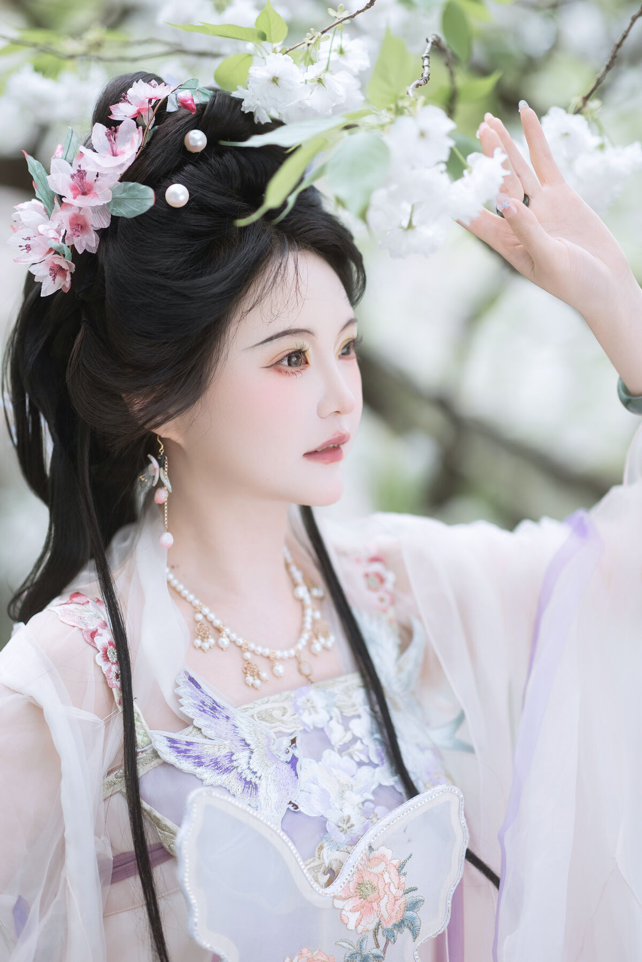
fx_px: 2274
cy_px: 481
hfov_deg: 16.1
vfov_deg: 23.9
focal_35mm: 85
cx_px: 321
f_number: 1.8
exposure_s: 1/640
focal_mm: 85
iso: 100
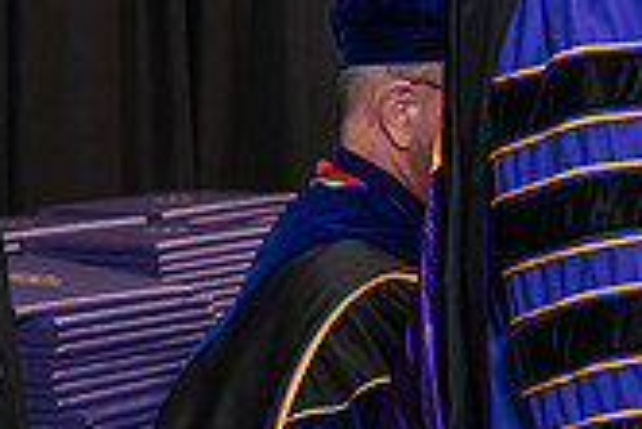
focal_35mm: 216
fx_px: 3855
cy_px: -149
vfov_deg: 6.3
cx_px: 948
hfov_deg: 9.3
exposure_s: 1/125
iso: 2000
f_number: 5
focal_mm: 62
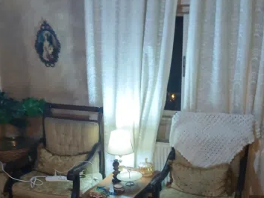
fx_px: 359
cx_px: 139
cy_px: 174
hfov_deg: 40.4
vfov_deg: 29.8
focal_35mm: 47
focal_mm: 3.98
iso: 250
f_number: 1.8
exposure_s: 1/25
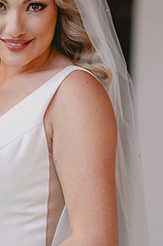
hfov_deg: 9.0
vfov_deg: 13.6
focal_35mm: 151
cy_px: 101
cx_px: 27
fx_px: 1028
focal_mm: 85
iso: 160
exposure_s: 1/250
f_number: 2
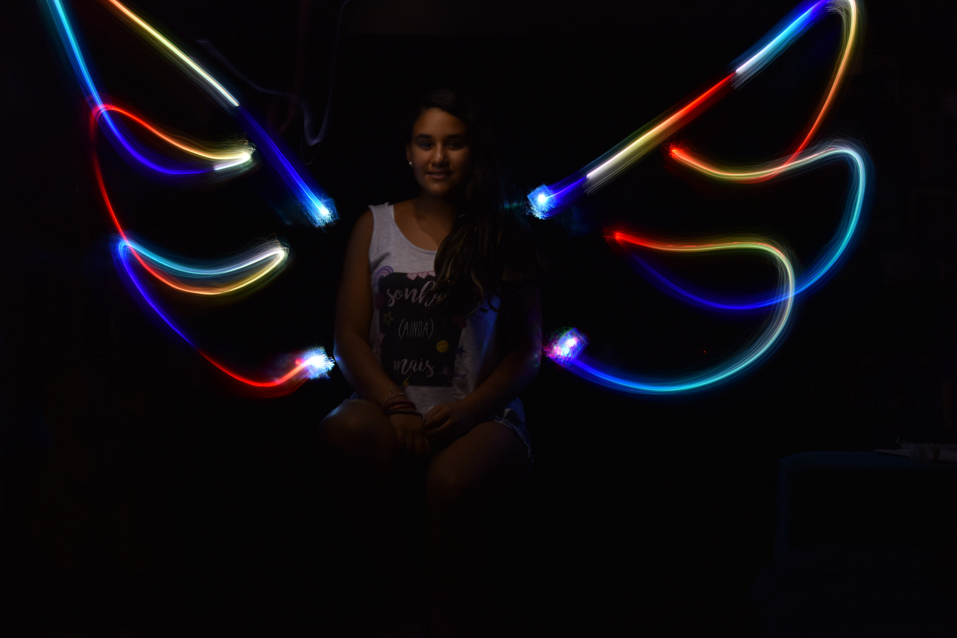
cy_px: 319
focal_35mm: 82
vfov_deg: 16.6
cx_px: 478
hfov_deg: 24.6
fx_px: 2193
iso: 100
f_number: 8
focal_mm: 55
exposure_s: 70.1
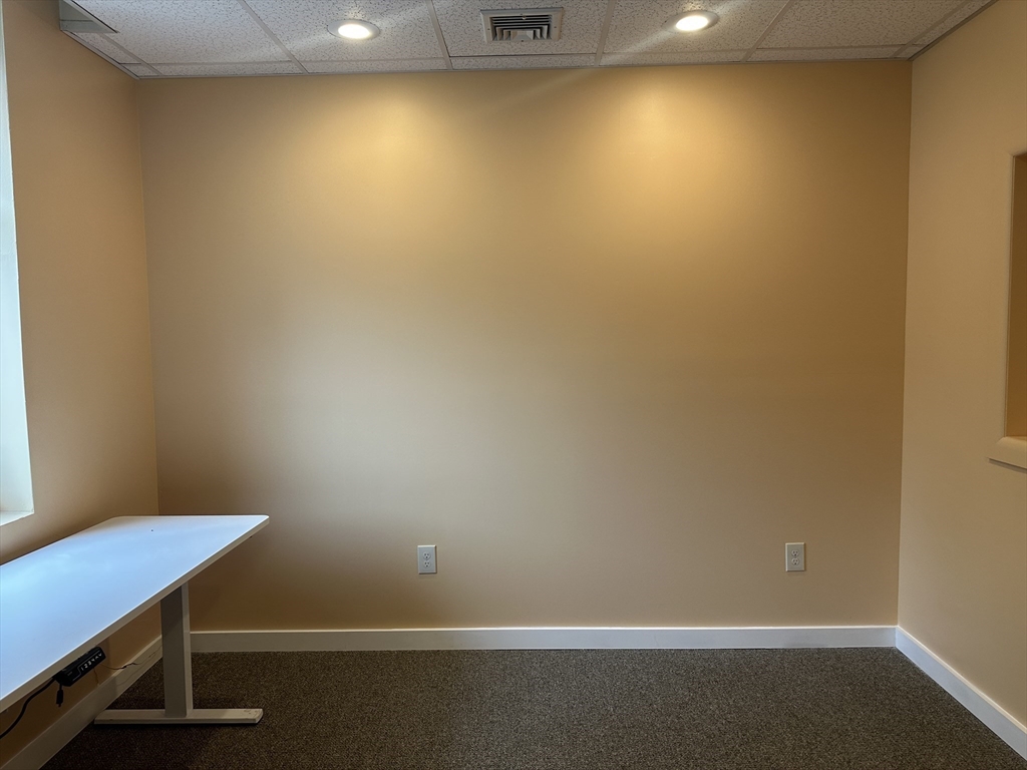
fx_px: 712
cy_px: 385
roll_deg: +1.1
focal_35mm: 24
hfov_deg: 71.6
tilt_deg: -3.4
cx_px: 514
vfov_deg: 56.8
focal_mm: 6.86
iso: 125
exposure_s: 1/120
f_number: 1.78
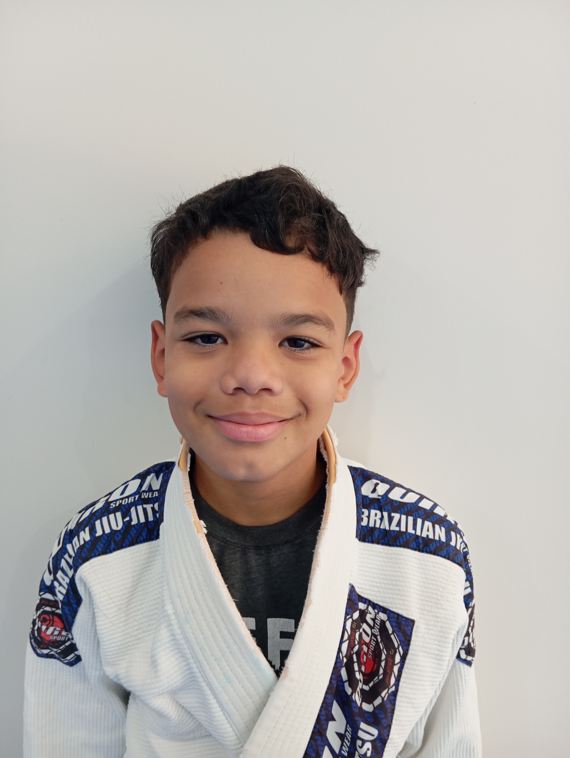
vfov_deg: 63.4
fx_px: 613
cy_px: 379
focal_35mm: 28
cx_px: 285
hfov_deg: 49.9
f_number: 1.8
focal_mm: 4.22
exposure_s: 1/40
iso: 725
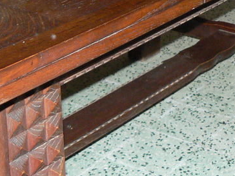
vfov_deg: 14.3
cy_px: -52
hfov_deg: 19.8
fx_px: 672
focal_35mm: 99
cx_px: 113
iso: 200
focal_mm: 6
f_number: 2.8
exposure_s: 1/30
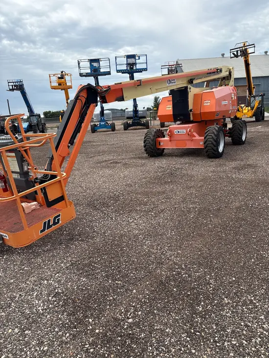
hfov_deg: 53.1
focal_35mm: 26
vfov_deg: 67.3
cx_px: 134
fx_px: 269
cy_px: 179
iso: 50
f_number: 1.6
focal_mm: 5.96
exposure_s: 1/3125
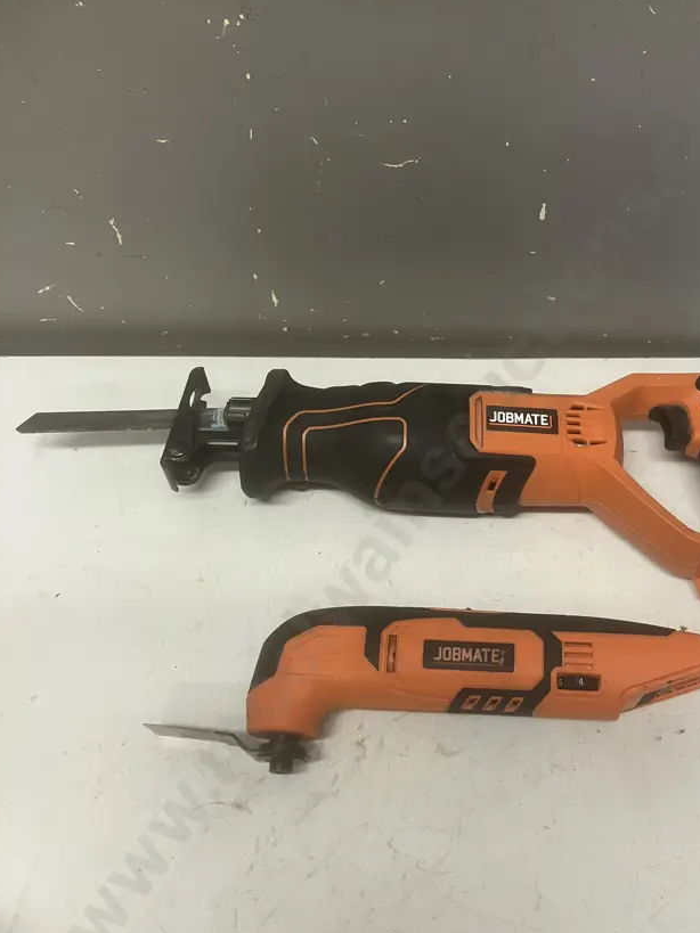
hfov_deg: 40.4
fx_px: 944
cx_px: 432
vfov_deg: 52.6
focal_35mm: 35
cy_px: 480
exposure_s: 1/50
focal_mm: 3.99
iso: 64
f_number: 1.8
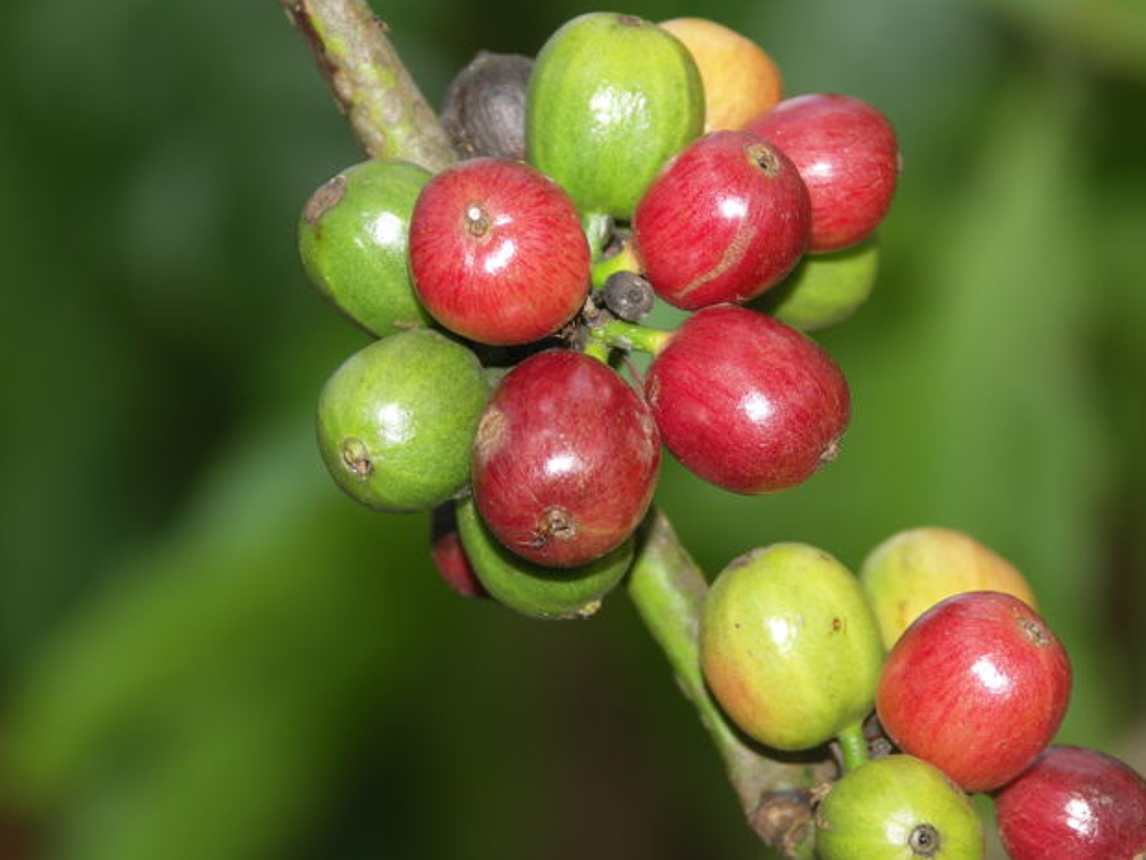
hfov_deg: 7.7
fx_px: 8541
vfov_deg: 5.8
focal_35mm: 258
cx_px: 551
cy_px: 361
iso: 50
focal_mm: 50.8
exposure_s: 1/200
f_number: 3.5
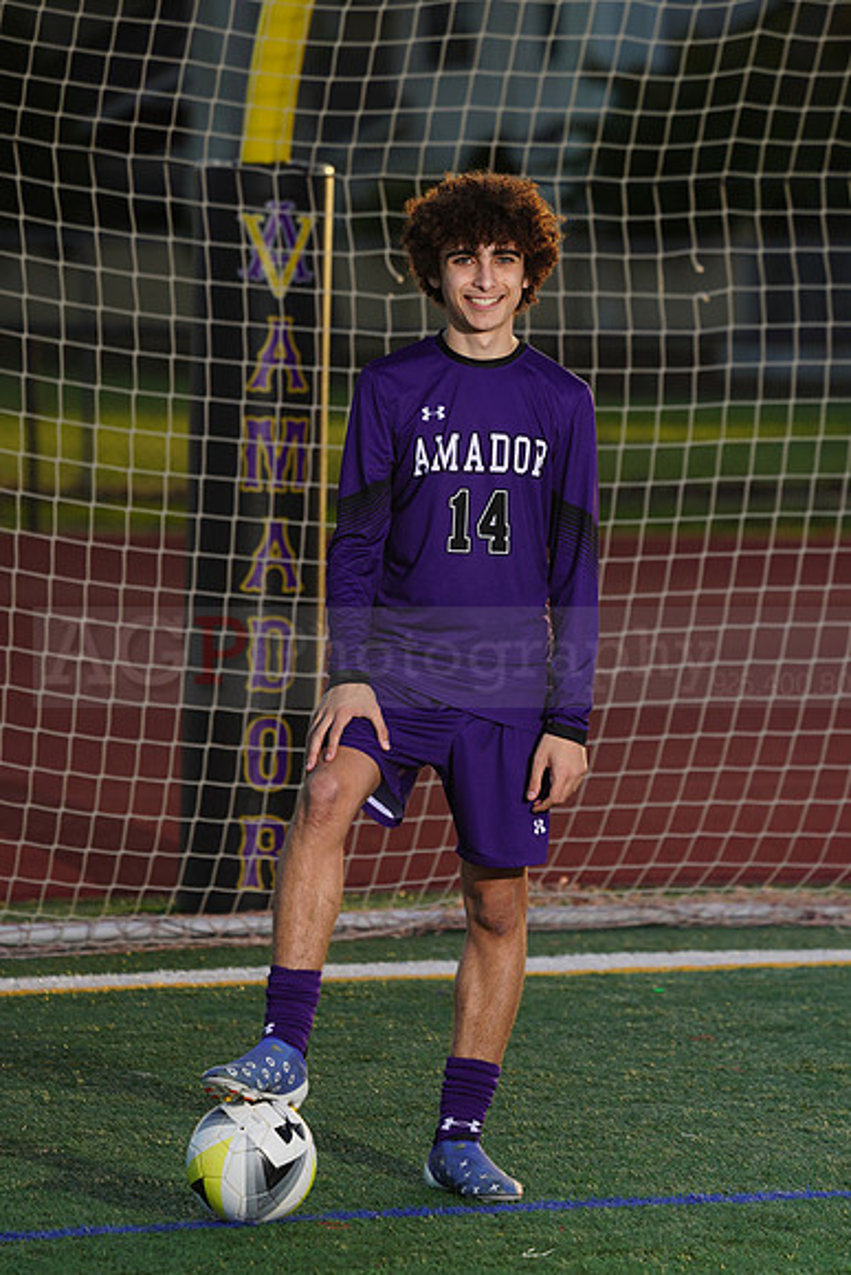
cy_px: 638
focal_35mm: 274
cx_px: 426
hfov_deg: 5.0
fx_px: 9709
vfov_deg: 7.5
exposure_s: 1/200
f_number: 7.1
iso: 100
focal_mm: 274
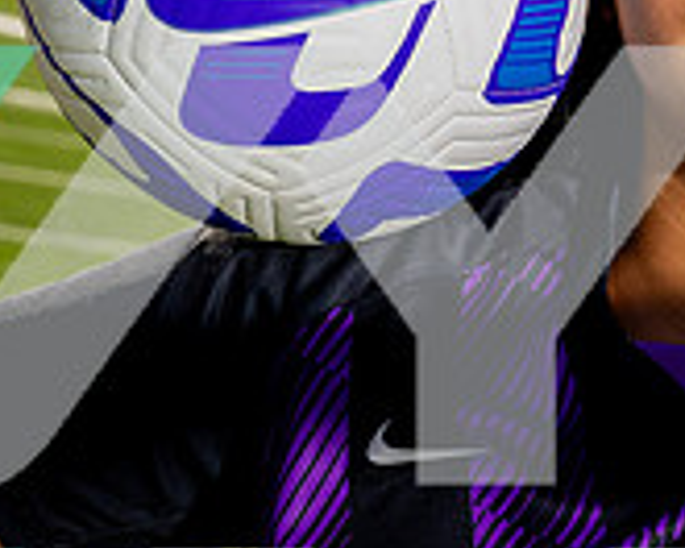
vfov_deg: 6.8
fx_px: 4643
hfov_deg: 8.4
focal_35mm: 229
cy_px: 268
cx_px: 660
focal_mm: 68
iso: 100
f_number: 9
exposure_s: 1/250
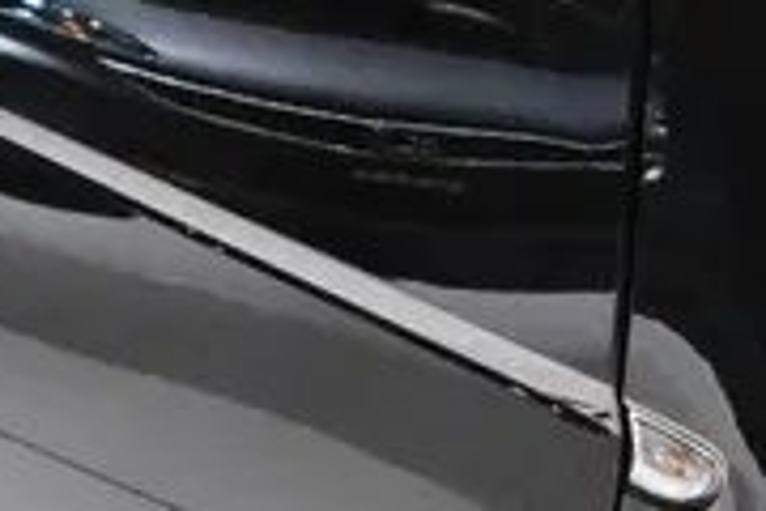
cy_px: 164
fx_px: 5305
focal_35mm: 249
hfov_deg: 8.2
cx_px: 617
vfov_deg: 5.5
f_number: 8
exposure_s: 1/80
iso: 800
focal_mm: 25
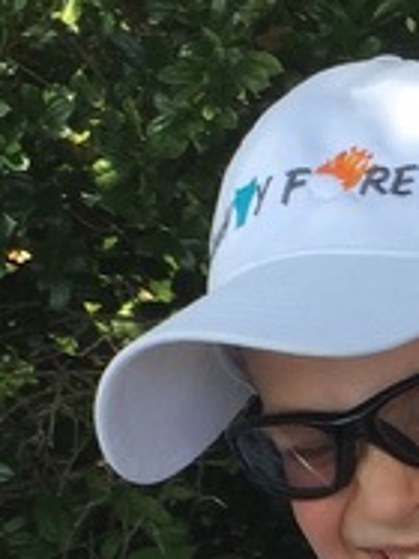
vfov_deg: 11.7
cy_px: 951
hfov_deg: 9.2
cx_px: 467
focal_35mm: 159
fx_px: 2569
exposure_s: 1/384
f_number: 2.2
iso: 32
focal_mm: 4.15
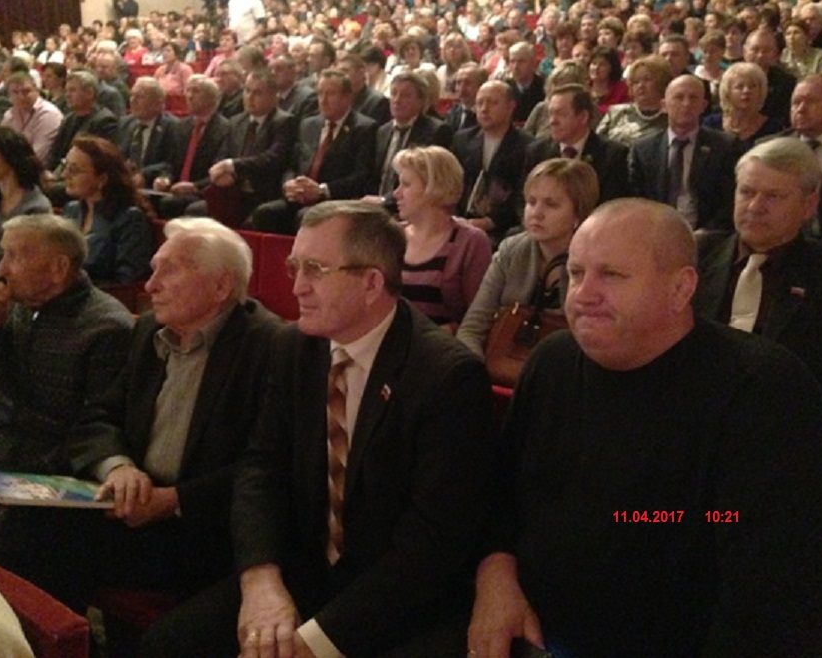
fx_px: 1679
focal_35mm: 69
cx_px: 397
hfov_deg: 27.5
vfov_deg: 22.2
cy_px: 329
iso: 2000
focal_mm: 4.12
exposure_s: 1/15
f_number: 2.4
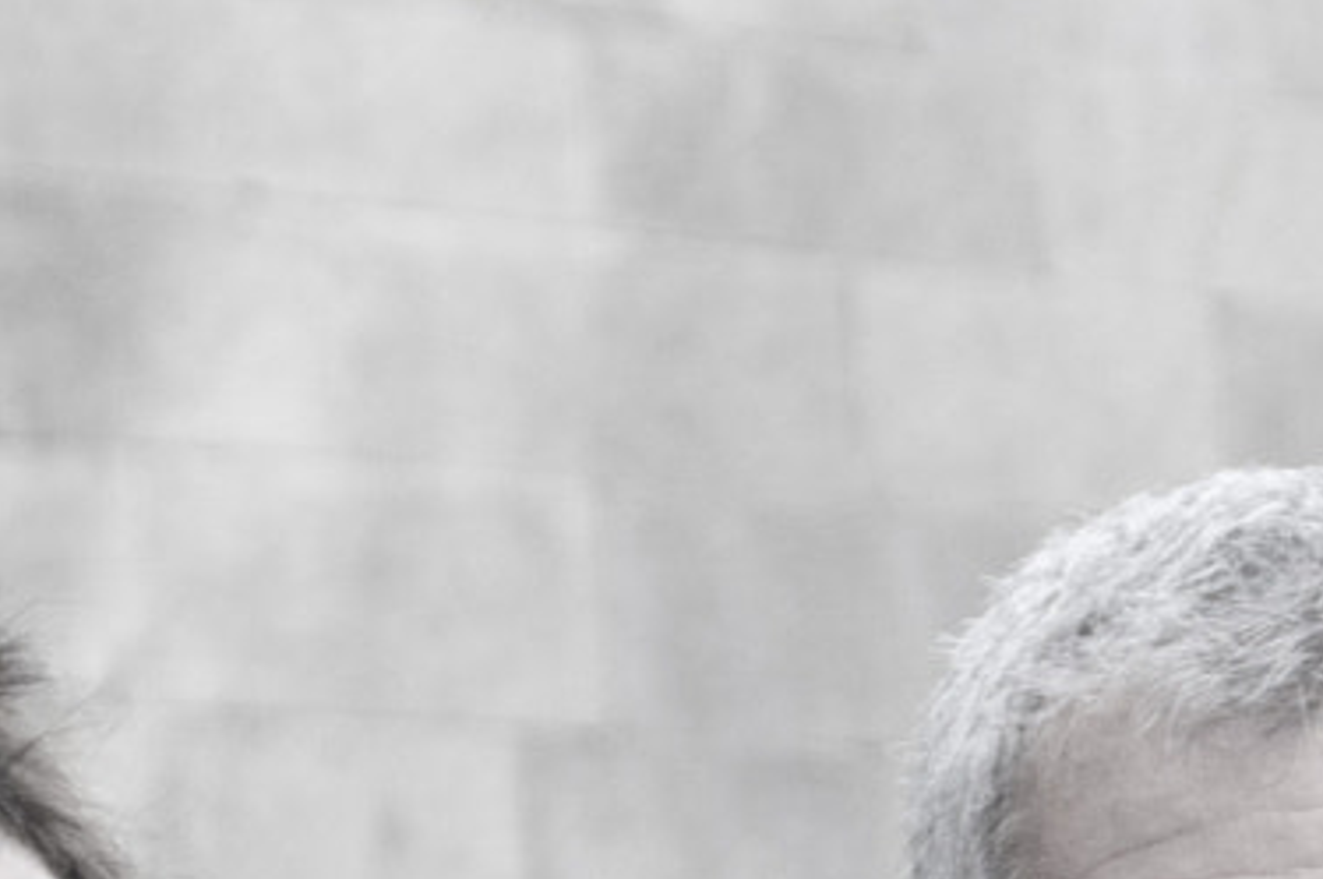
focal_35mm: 224
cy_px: 1446
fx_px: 8226
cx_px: 1323
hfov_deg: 9.1
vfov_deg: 6.0
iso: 800
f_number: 4.2
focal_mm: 35
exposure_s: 1/60
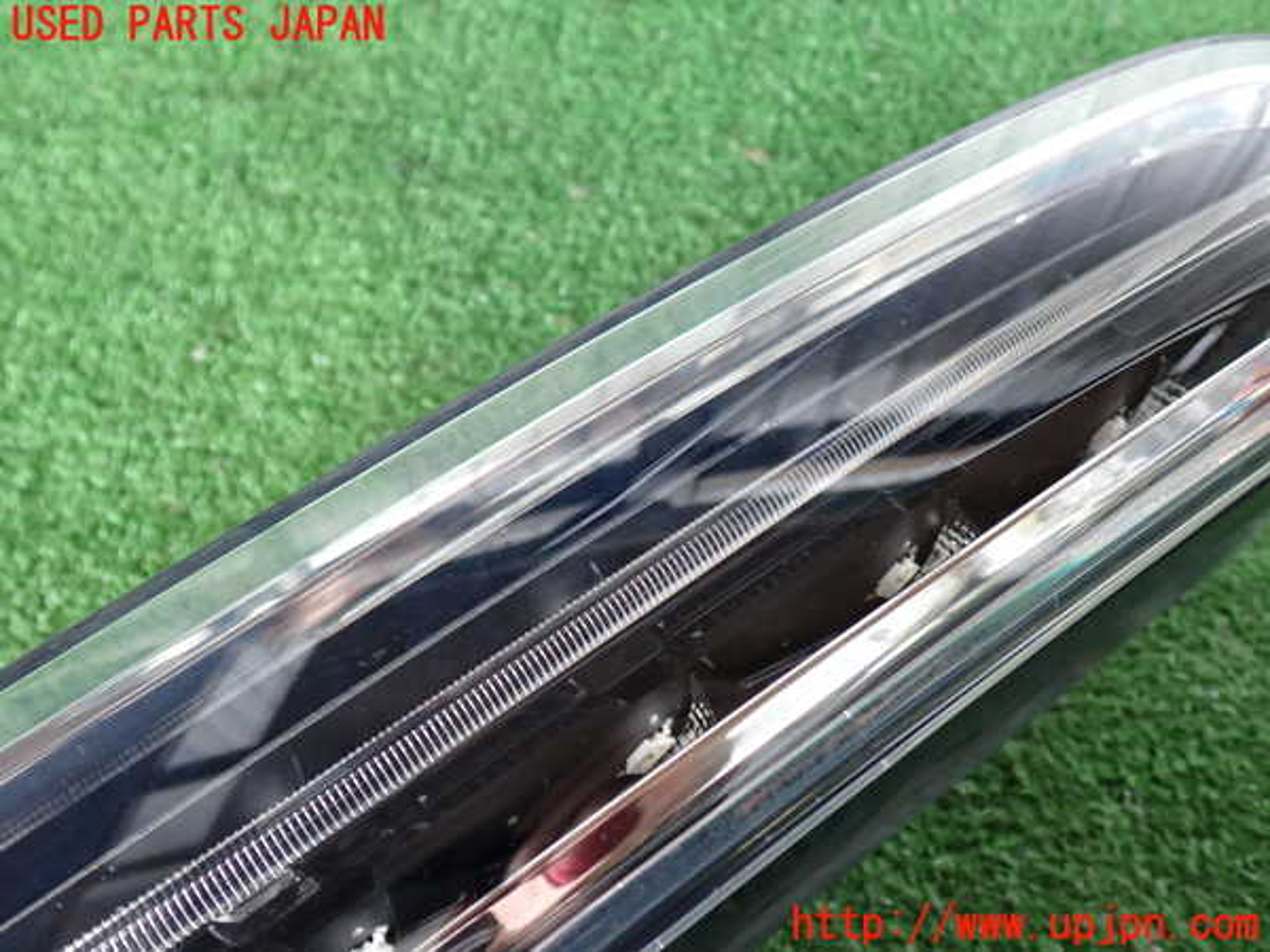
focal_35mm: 32
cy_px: 476
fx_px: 1174
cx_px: 635
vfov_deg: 44.2
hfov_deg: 56.8
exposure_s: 1/30
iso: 250
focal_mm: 5.79
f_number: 2.4
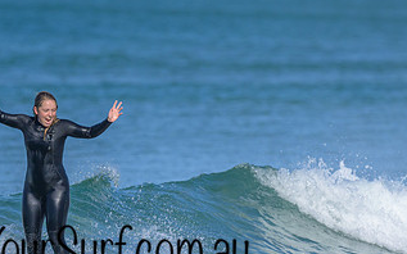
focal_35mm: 2039
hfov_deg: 1.0
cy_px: 244
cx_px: 137
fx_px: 22613
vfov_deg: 0.6
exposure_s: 1/2000
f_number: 6.3
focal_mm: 800
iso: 250
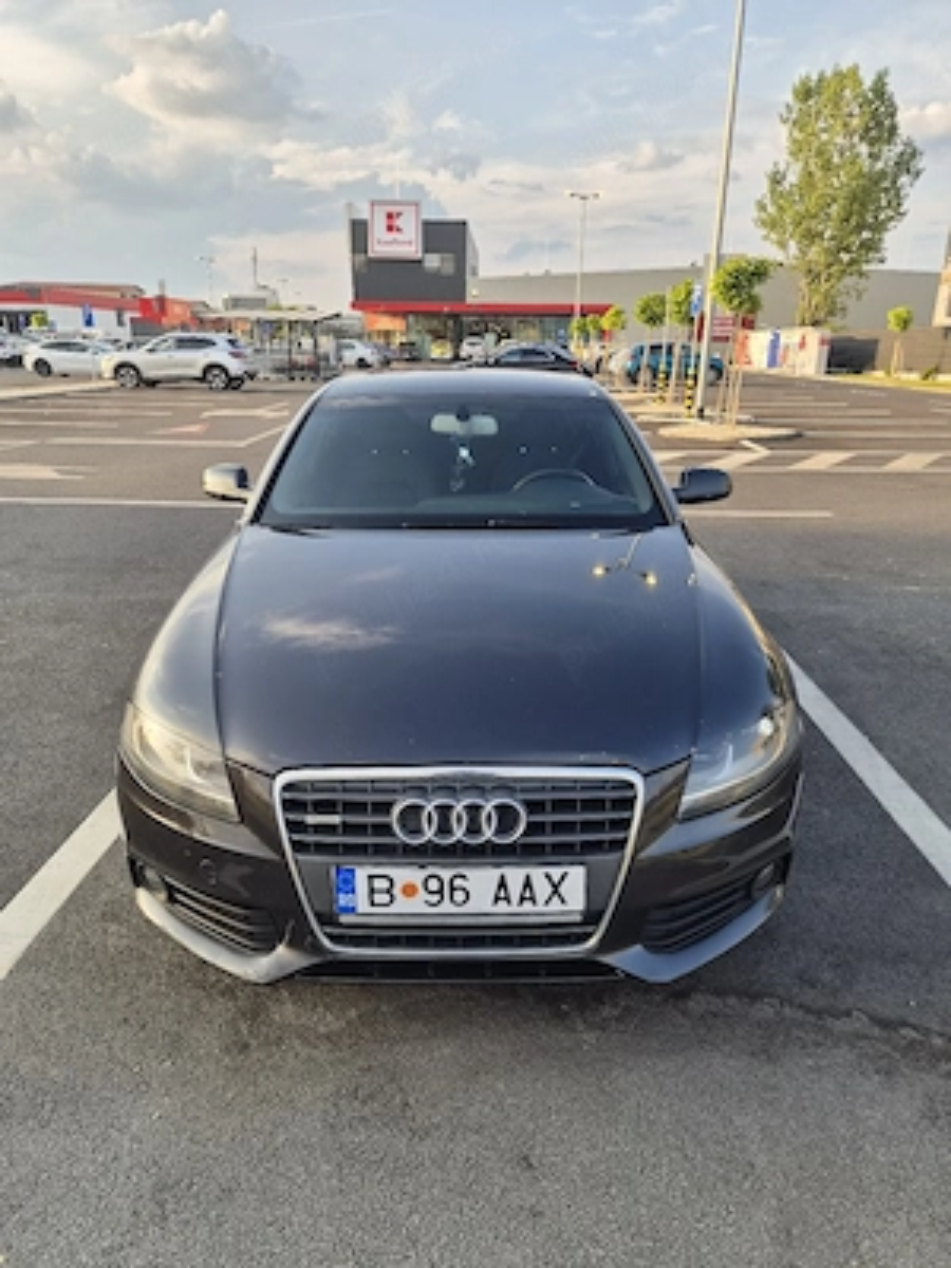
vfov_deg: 73.9
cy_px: 634
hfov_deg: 58.9
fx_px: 843
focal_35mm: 23
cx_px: 476
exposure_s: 1/909
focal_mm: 5.4
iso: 80
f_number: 1.8
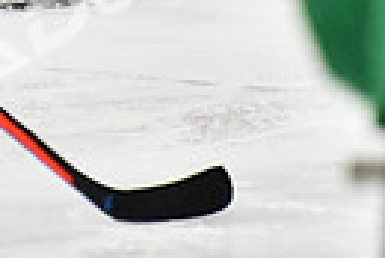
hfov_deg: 1.5
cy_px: -301
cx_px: -231
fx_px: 14304
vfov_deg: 1.0
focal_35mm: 1336
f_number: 2.8
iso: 6400
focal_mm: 200
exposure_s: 1/1600
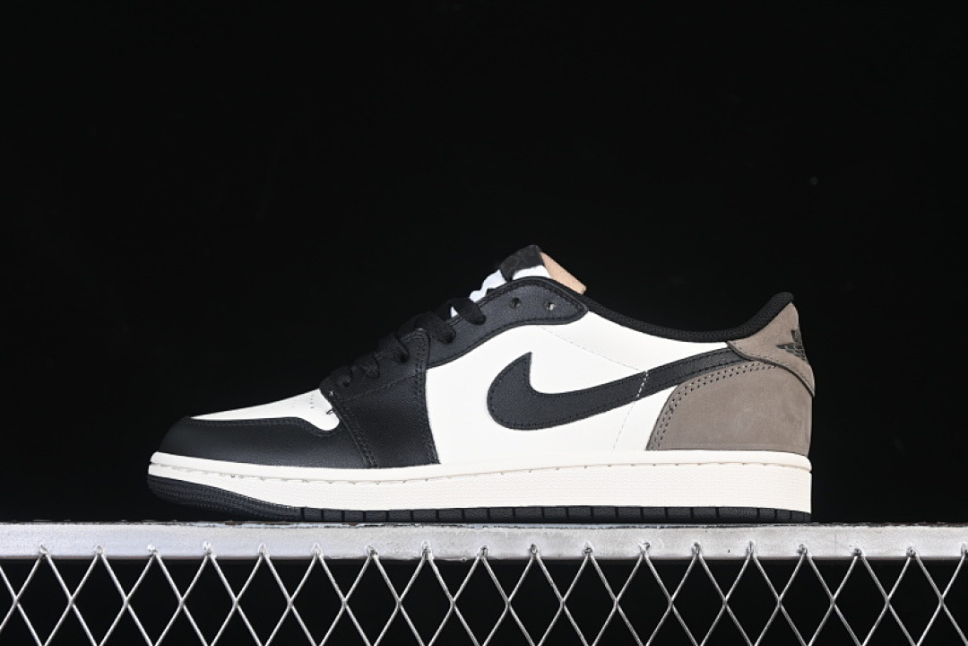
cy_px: 323
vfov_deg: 18.2
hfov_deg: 27.0
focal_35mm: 75
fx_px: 2017
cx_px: 484
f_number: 6.3
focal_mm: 50
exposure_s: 1/60
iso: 160
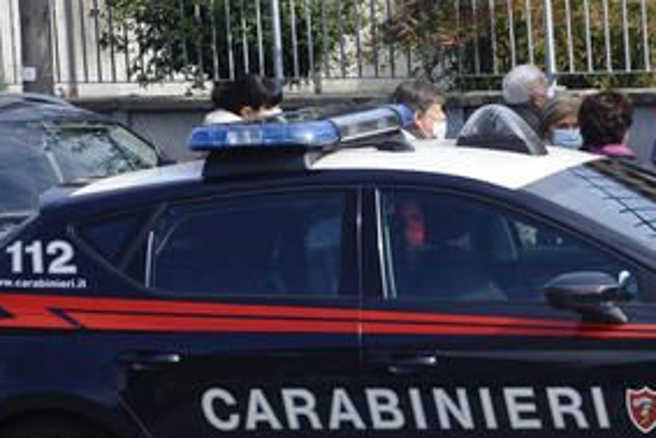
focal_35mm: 173
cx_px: 781
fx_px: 3154
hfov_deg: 11.6
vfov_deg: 7.9
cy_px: 123
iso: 200
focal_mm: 70
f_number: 10
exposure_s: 1/125
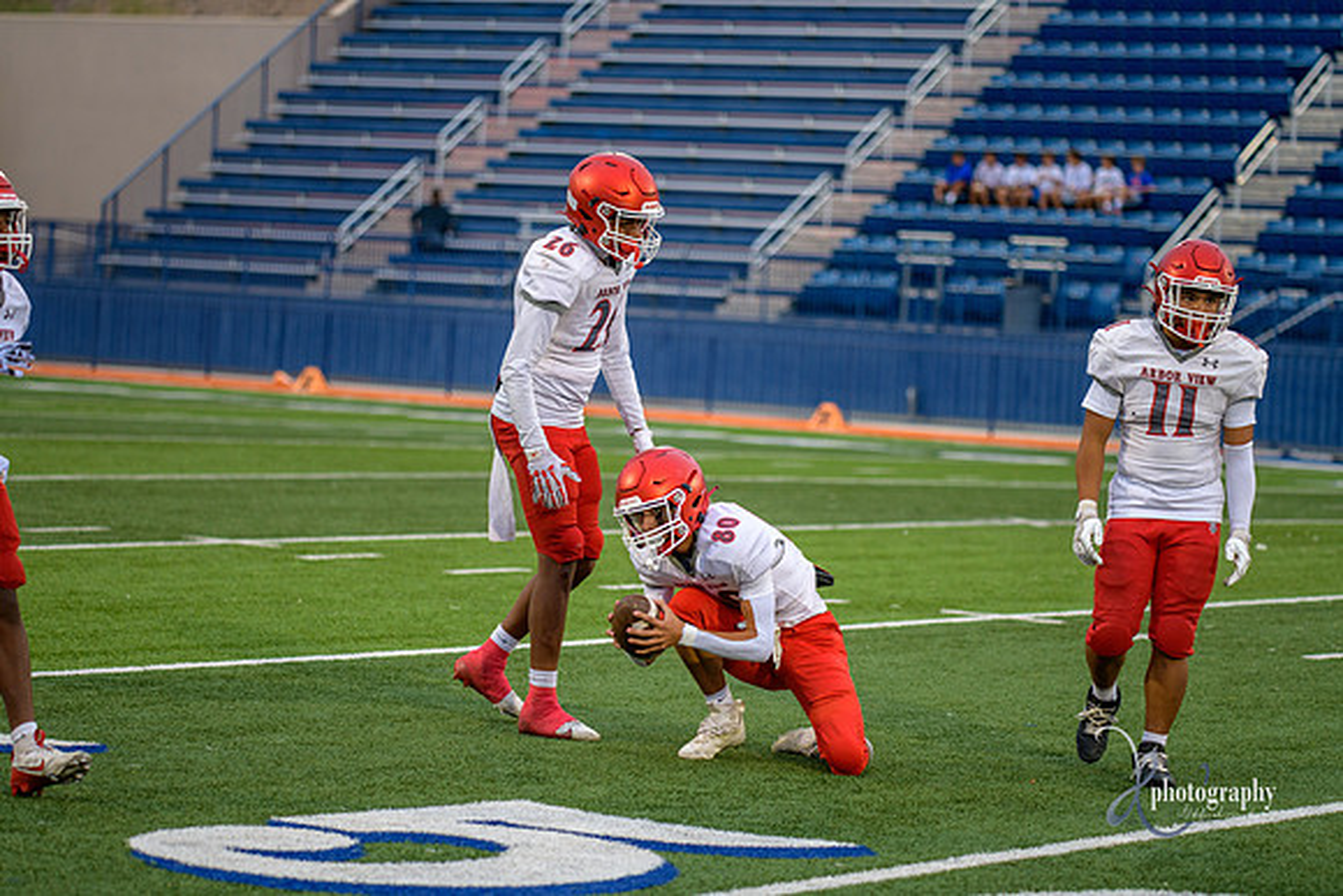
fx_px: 4478
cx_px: 672
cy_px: 448
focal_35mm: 120
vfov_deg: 11.4
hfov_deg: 17.1
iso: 360
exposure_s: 1/500
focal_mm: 120
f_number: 2.8
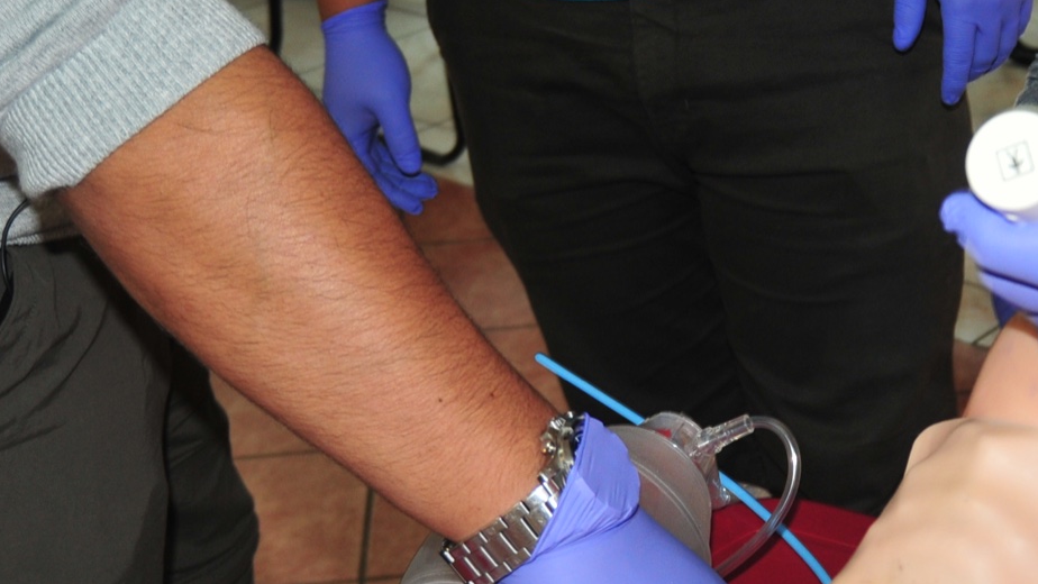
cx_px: 980
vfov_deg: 15.5
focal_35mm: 78
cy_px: 236
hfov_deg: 26.0
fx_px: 2151
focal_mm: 23
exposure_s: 1/10
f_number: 5.6
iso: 320
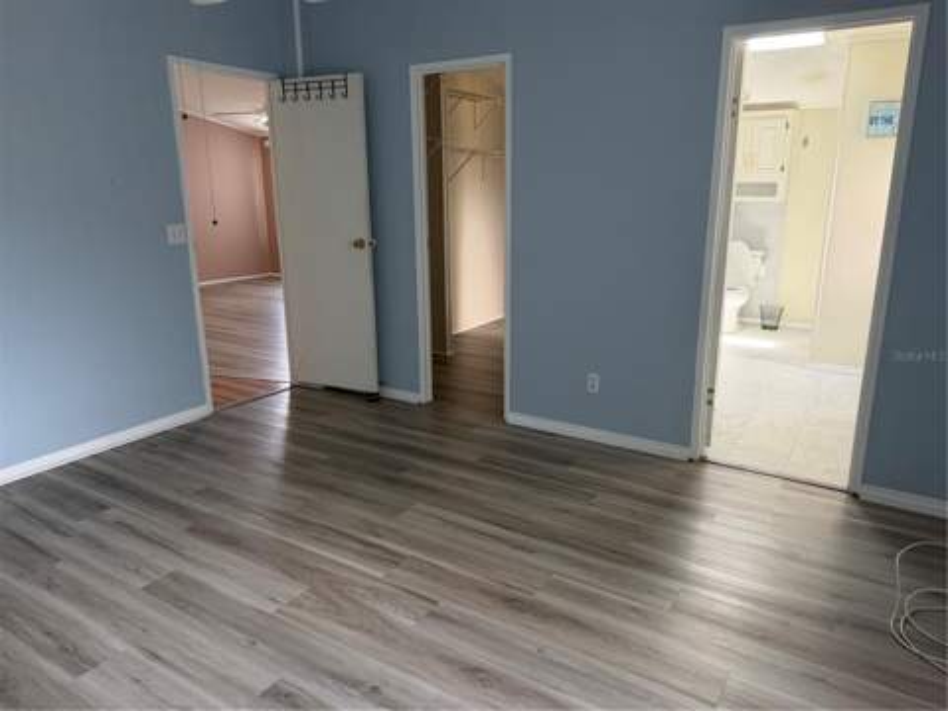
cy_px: 356
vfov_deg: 56.8
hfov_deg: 71.6
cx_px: 474
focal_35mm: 24
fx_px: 657
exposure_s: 1/108
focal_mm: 6.76
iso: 200
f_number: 1.78
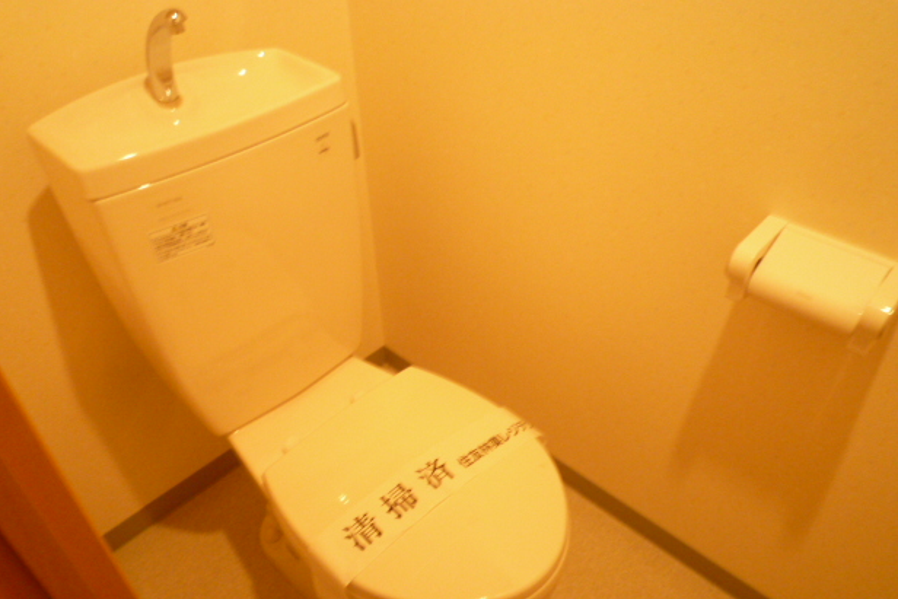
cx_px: 461
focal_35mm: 27
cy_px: 334
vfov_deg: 47.9
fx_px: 674
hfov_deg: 67.4
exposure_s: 1/25
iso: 400
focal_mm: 4.4
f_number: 2.8
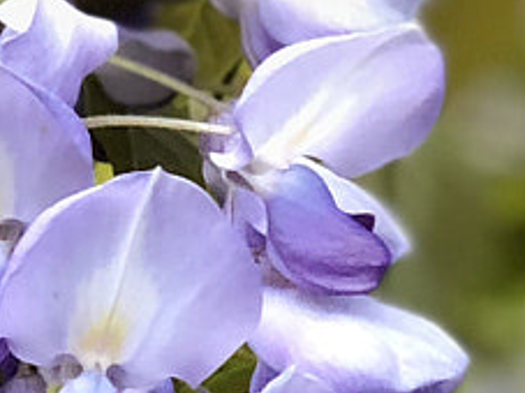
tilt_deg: -0.1
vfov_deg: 4.0
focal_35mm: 366
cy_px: 862
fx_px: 5548
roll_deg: +0.0
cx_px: 402
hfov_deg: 5.4
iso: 64
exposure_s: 1/60
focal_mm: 6
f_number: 2.4
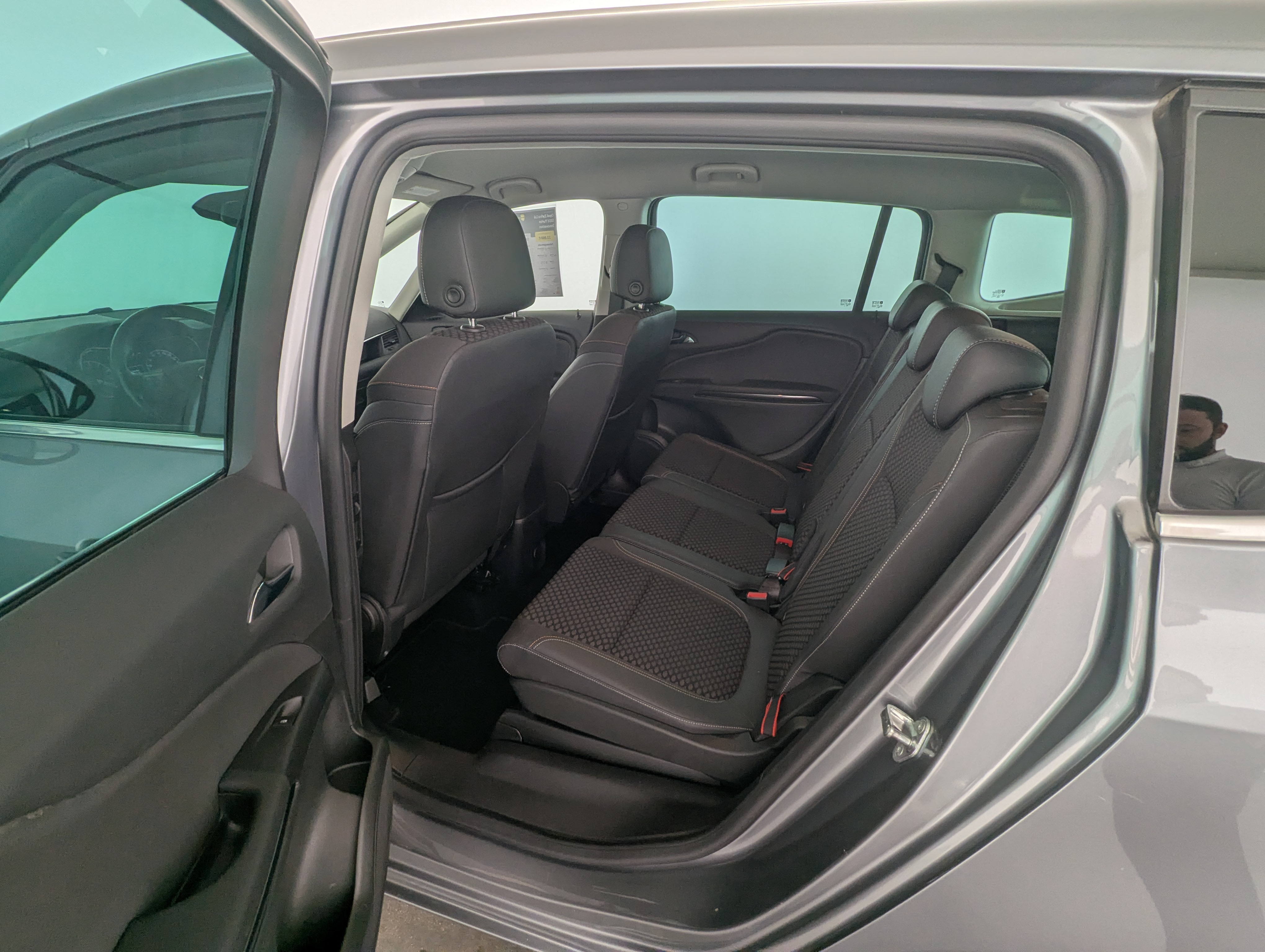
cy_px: 476
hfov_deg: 94.4
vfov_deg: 78.2
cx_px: 632
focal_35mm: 16
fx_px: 586
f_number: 2.2
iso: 51
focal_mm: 2.35
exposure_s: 1/91.8
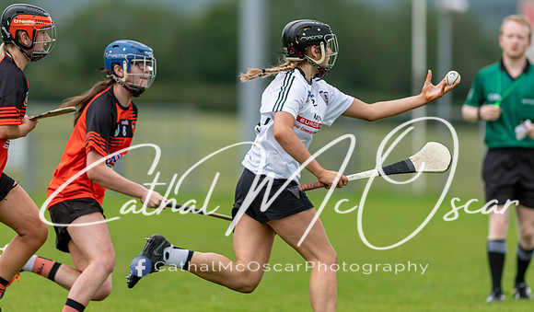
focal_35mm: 508
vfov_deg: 2.5
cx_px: 247
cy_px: 133
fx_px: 7268
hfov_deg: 4.2
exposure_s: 1/1000
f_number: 2.8
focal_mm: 300
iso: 200
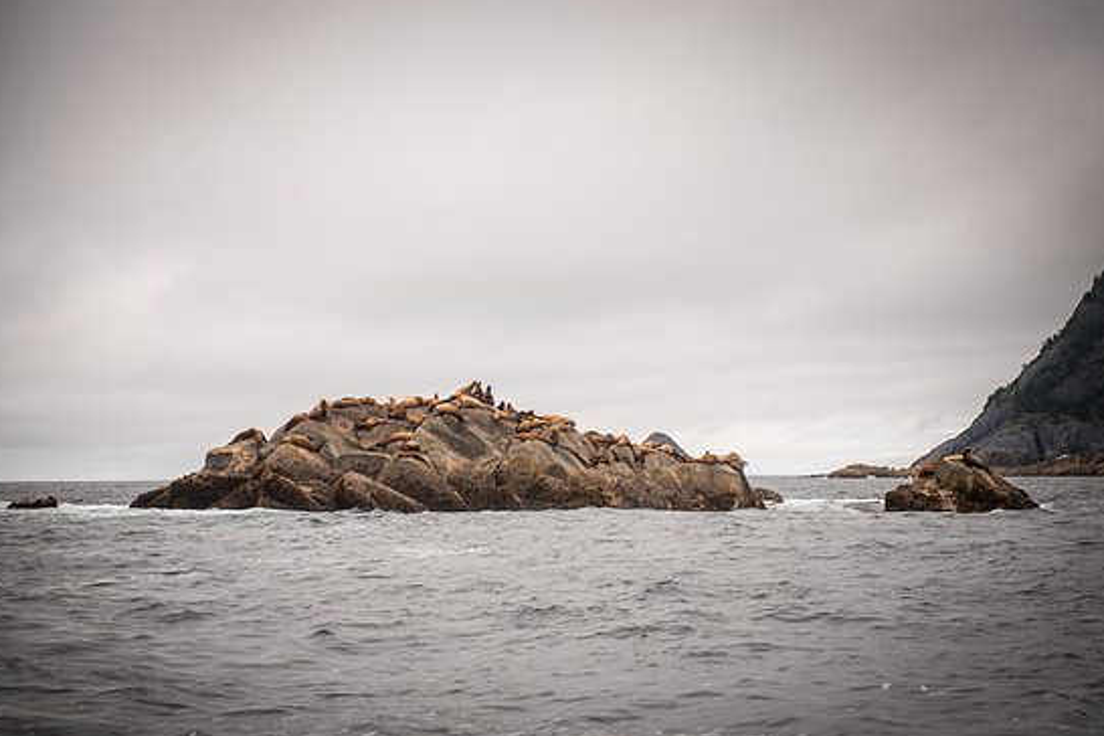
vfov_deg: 17.3
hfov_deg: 25.7
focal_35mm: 79
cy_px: 406
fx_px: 2422
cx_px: 577
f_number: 2.8
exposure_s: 1/800
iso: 100
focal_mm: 70
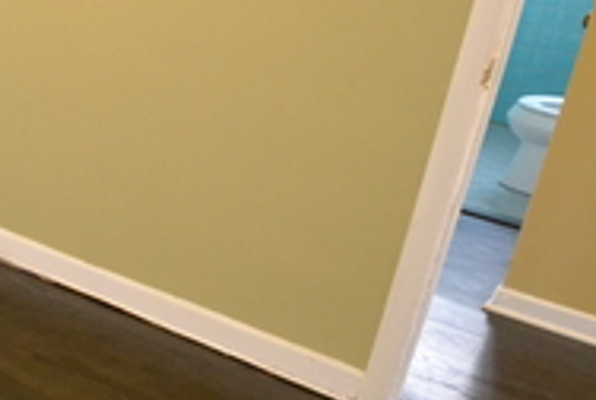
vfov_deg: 26.3
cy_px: 103
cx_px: -403
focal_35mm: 51
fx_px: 846
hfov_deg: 24.3
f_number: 3.5
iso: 2800
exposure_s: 1/60
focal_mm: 10
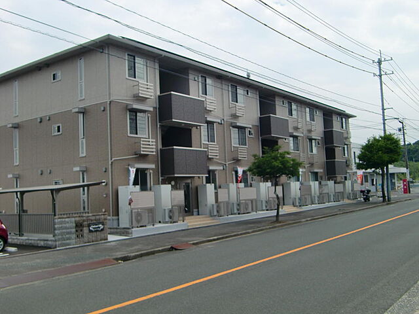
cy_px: 157
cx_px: 210
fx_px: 472
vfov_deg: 36.8
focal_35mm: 39
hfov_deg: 47.9
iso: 64
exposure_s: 1/160
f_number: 8
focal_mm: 6.9
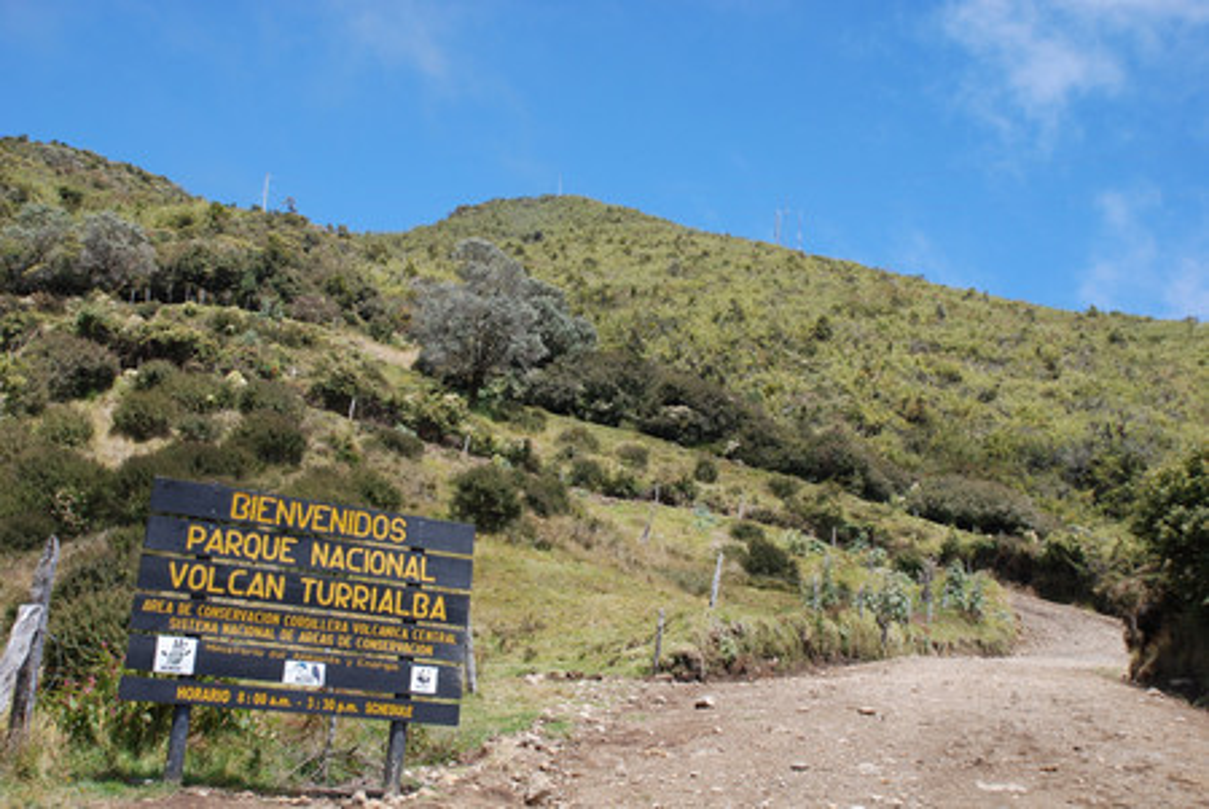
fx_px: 1765
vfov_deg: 25.8
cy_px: 404
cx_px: 604
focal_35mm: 52
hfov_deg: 37.8
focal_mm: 35
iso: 100
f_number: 6.3
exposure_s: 1/160
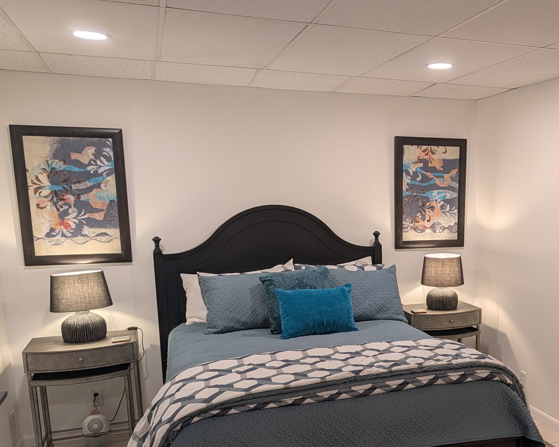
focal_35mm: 36
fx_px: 596
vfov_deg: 40.7
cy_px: 294
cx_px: 419
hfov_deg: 48.4
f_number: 1.68
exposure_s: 1/120
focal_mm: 6.9
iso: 31
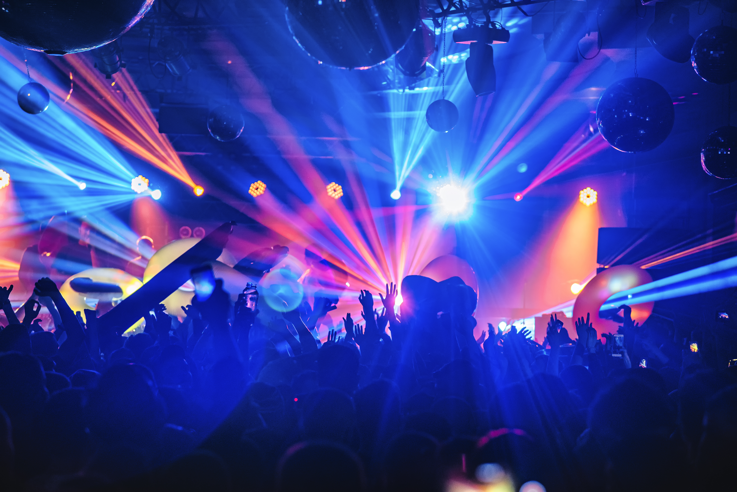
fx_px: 1741
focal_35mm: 85
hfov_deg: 23.9
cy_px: 246
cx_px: 368
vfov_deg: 16.1
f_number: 3.5
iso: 1000
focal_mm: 85
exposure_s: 1/160
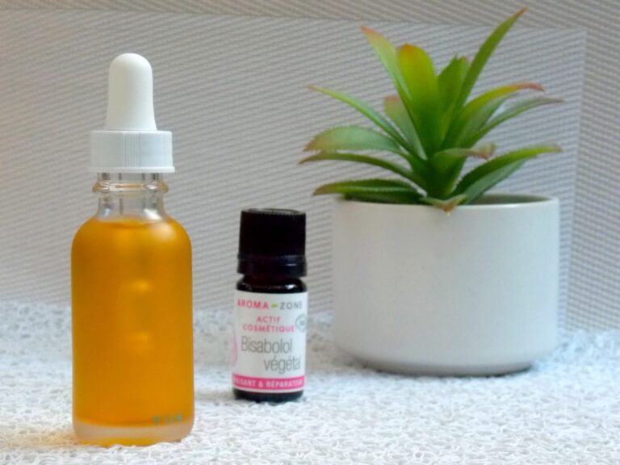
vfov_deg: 15.2
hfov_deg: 20.2
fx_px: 1737
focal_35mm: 97
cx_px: 310
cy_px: 232
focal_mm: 17.2
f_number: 4.6
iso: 400
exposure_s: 1/25
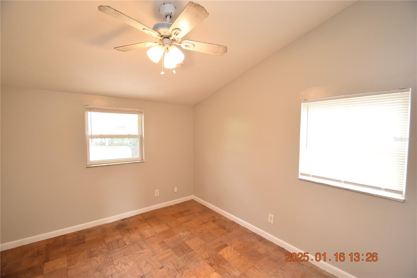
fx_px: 174
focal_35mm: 15
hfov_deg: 100.4
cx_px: 208
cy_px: 139
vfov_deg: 77.3
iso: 800
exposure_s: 1/60
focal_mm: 10
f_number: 4
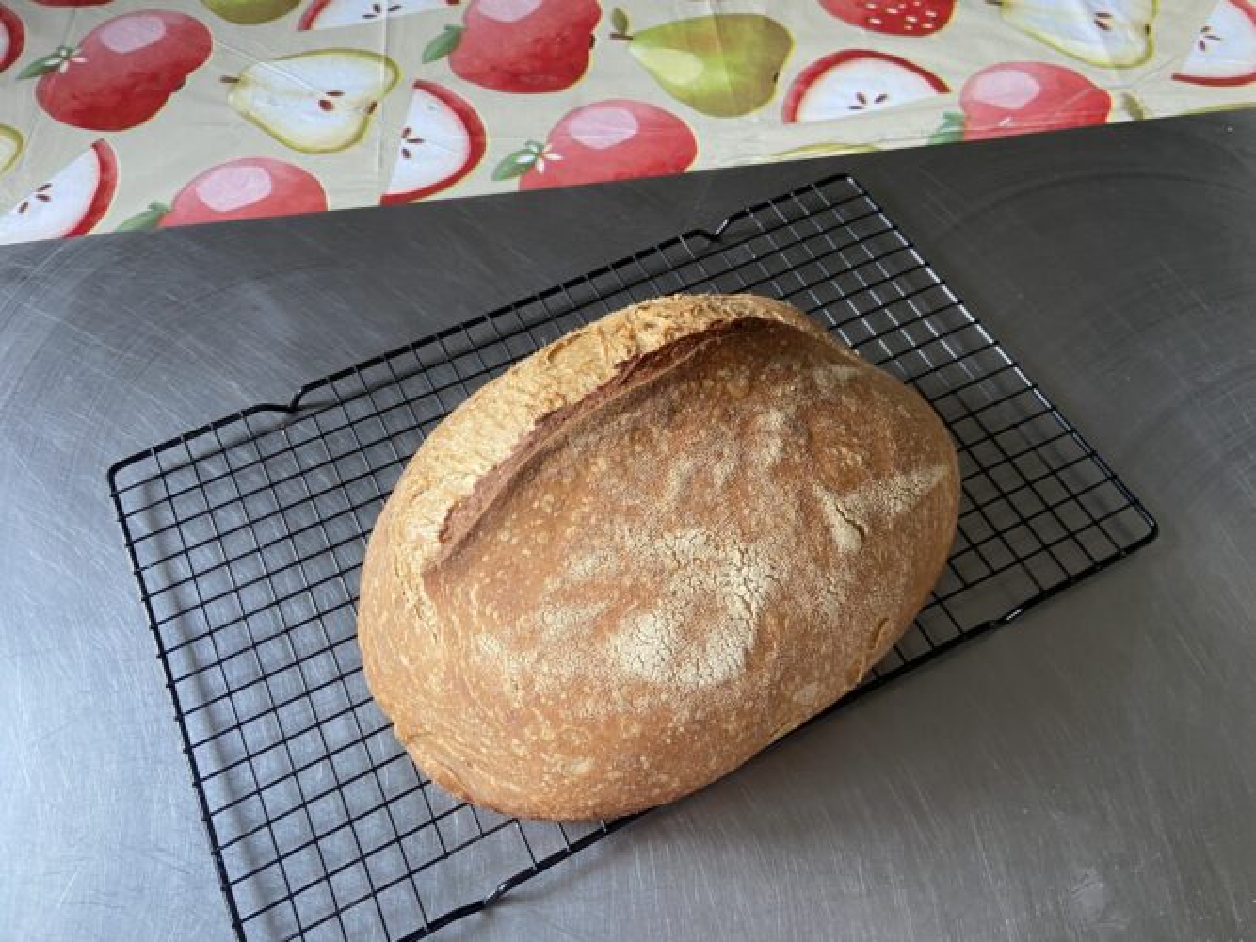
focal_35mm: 26
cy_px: 471
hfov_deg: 67.3
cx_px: 628
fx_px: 943
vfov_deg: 53.0
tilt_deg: -61.8
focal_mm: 4.25
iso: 125
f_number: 1.8
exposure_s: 1/72
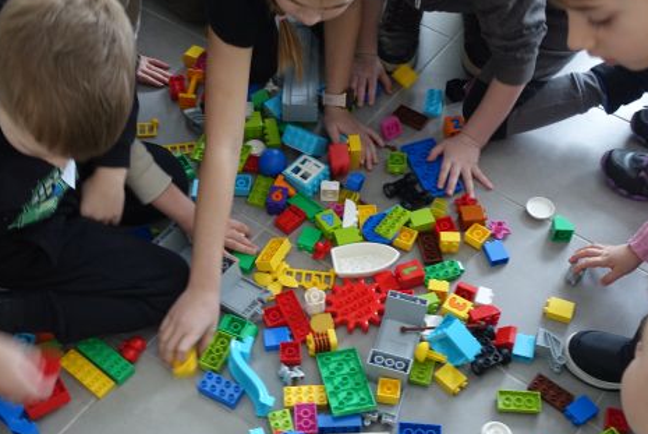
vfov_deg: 24.6
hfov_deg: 36.2
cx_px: 302
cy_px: 253
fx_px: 991
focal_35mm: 55
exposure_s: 1/40
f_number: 2.8
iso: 400
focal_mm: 14.53
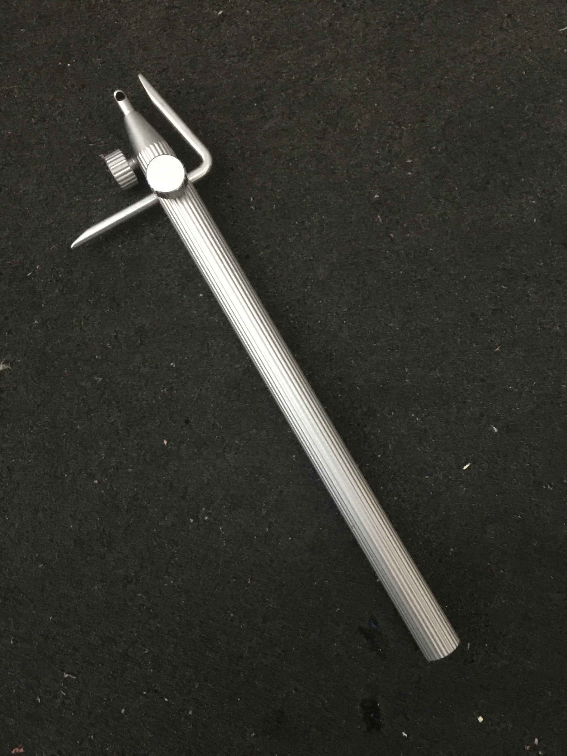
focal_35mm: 29
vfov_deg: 61.7
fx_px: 633
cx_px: 284
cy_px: 378
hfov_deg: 48.2
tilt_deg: -86.0
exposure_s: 1/4
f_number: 2.2
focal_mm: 4.15
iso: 160
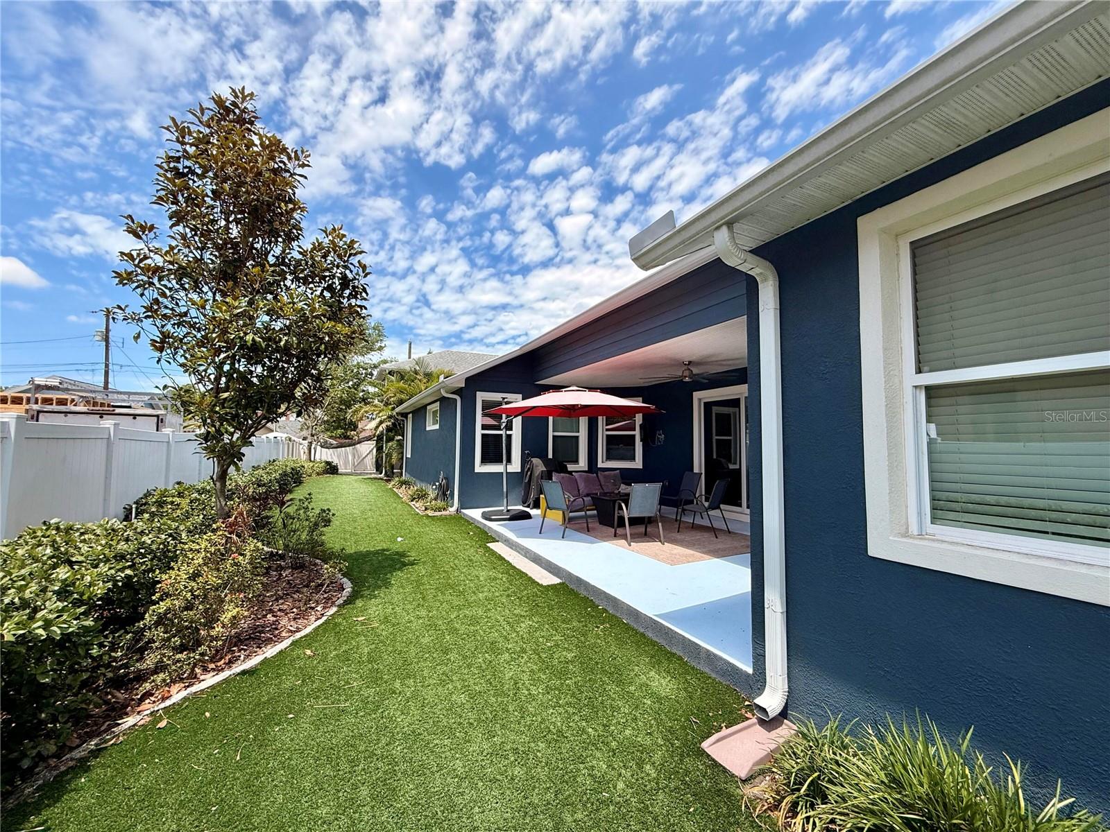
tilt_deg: +4.5
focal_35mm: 14
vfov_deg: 85.7
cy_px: 416
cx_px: 555
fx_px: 449
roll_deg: -0.4
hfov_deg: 102.1
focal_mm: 2.22
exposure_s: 1/1698
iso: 50
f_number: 2.2
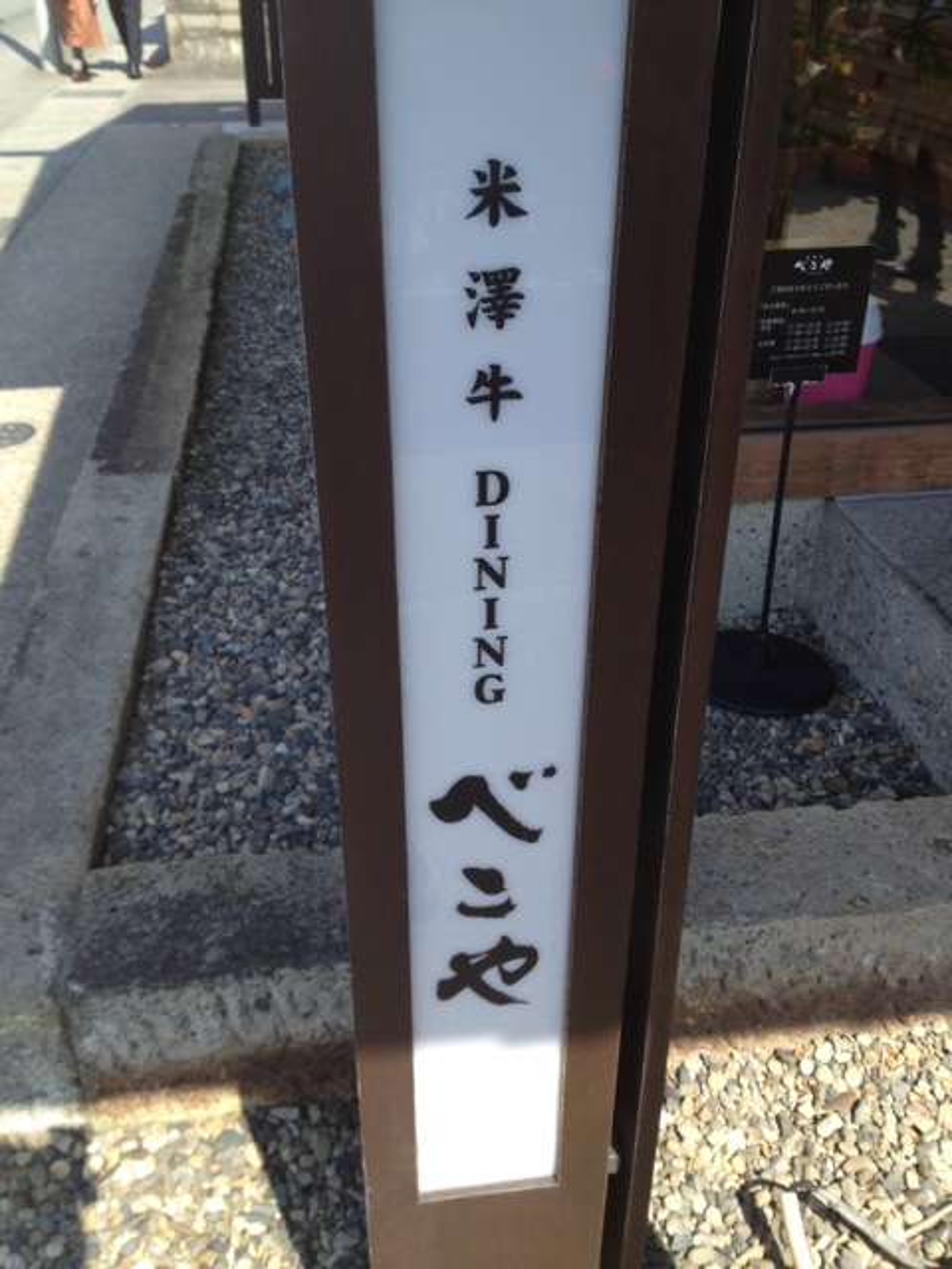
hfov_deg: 40.7
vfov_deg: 52.6
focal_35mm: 35
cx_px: 476
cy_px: 634
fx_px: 1283
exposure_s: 1/681
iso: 64
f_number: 2.4
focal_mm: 4.28
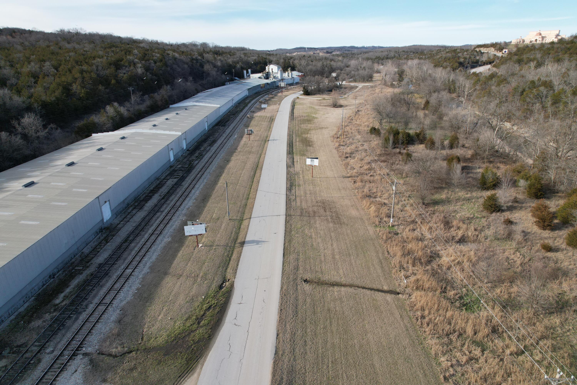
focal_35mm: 22
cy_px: 192
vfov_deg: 57.2
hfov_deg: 78.6
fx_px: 353
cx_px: 288
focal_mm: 8.38
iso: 200
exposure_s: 1/160
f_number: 2.8
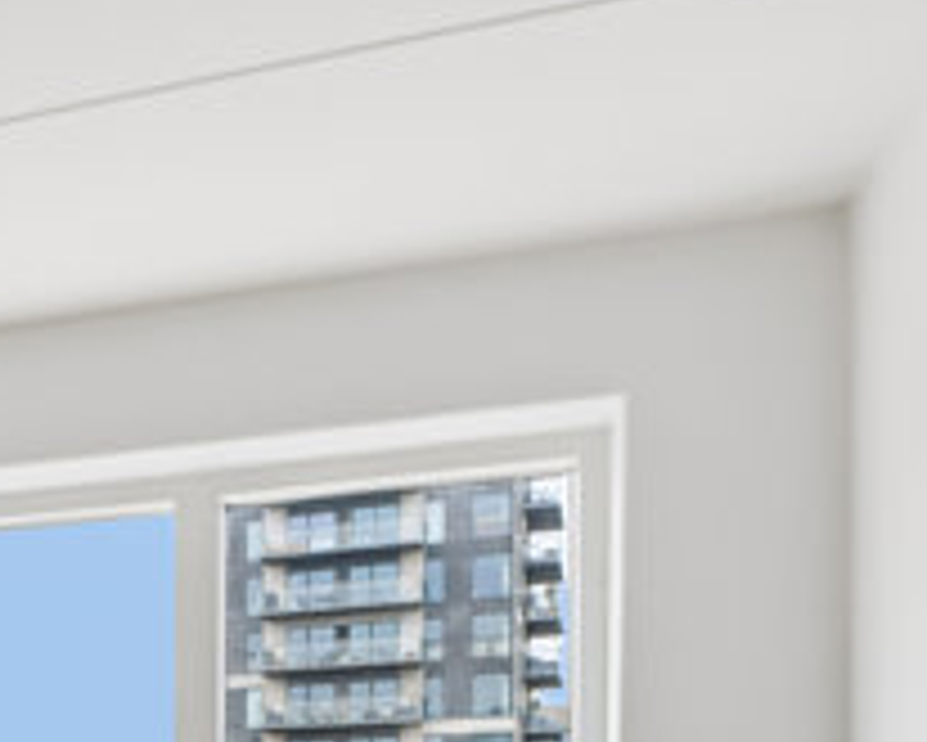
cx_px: -567
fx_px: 1702
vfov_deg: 22.5
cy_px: 915
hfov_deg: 22.9
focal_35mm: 62
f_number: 13
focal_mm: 17
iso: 400
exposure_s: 1/15
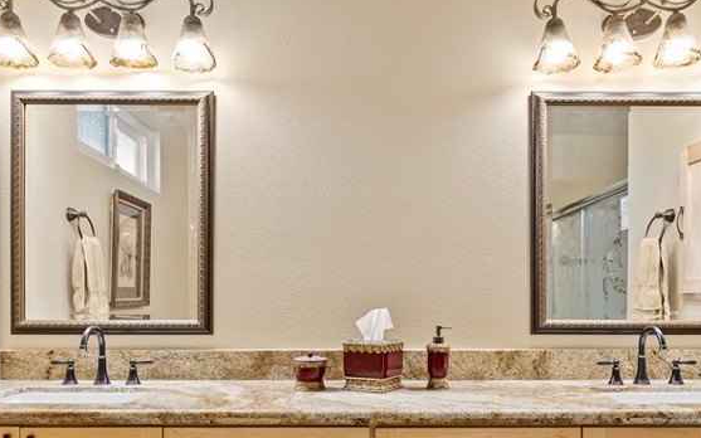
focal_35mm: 30
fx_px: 573
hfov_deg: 62.9
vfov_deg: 40.3
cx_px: 371
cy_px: 344
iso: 3200
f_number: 5
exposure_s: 1/30
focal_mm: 16
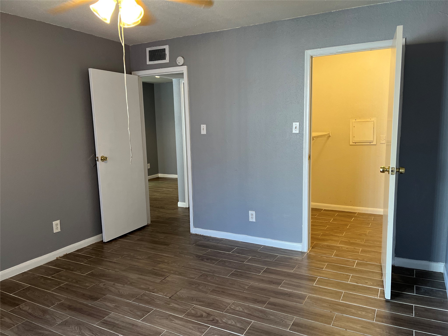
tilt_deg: -8.2
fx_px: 336
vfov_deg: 53.1
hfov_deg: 67.3
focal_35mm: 26
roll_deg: +1.5
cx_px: 224
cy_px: 168
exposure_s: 1/60
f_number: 1.6
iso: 160
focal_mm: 5.1
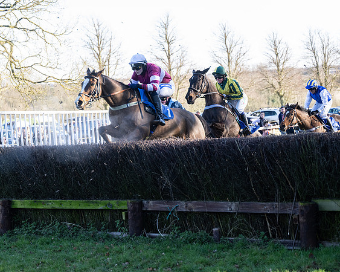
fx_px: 914
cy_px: 136
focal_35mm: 91
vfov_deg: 16.9
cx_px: 106
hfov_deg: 21.0
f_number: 2.8
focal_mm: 70
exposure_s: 1/1600
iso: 800
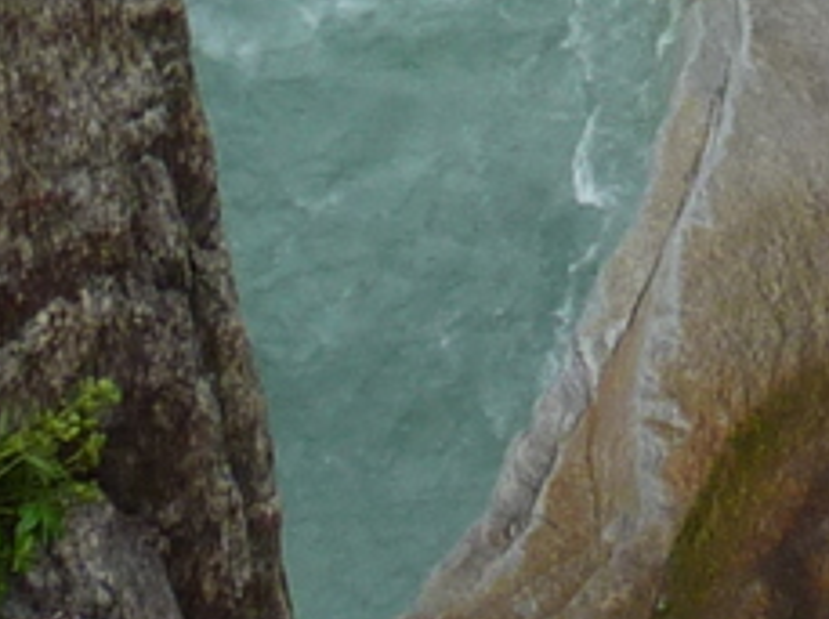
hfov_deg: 9.0
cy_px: -1415
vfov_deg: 6.3
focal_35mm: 210
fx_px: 5021
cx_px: 1506
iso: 80
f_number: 3.4
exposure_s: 1/80
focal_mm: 5
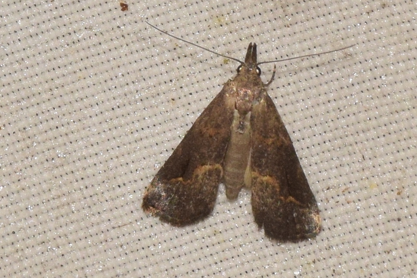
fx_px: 2432
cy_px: 139
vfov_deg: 6.5
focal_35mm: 210
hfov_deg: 9.8
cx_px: 208
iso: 500
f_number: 14
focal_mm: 140
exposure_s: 1/160
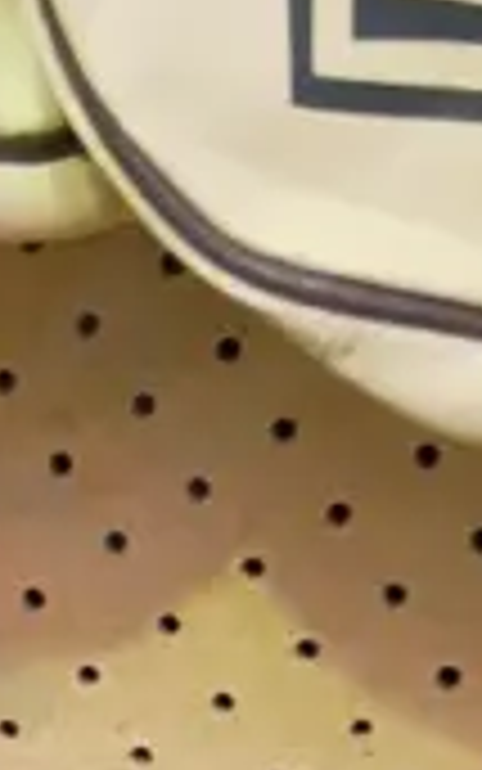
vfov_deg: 8.1
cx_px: -1176
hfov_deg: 5.3
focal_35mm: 229
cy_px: 2143
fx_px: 4809
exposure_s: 1/30
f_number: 3.9
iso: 3200
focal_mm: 18
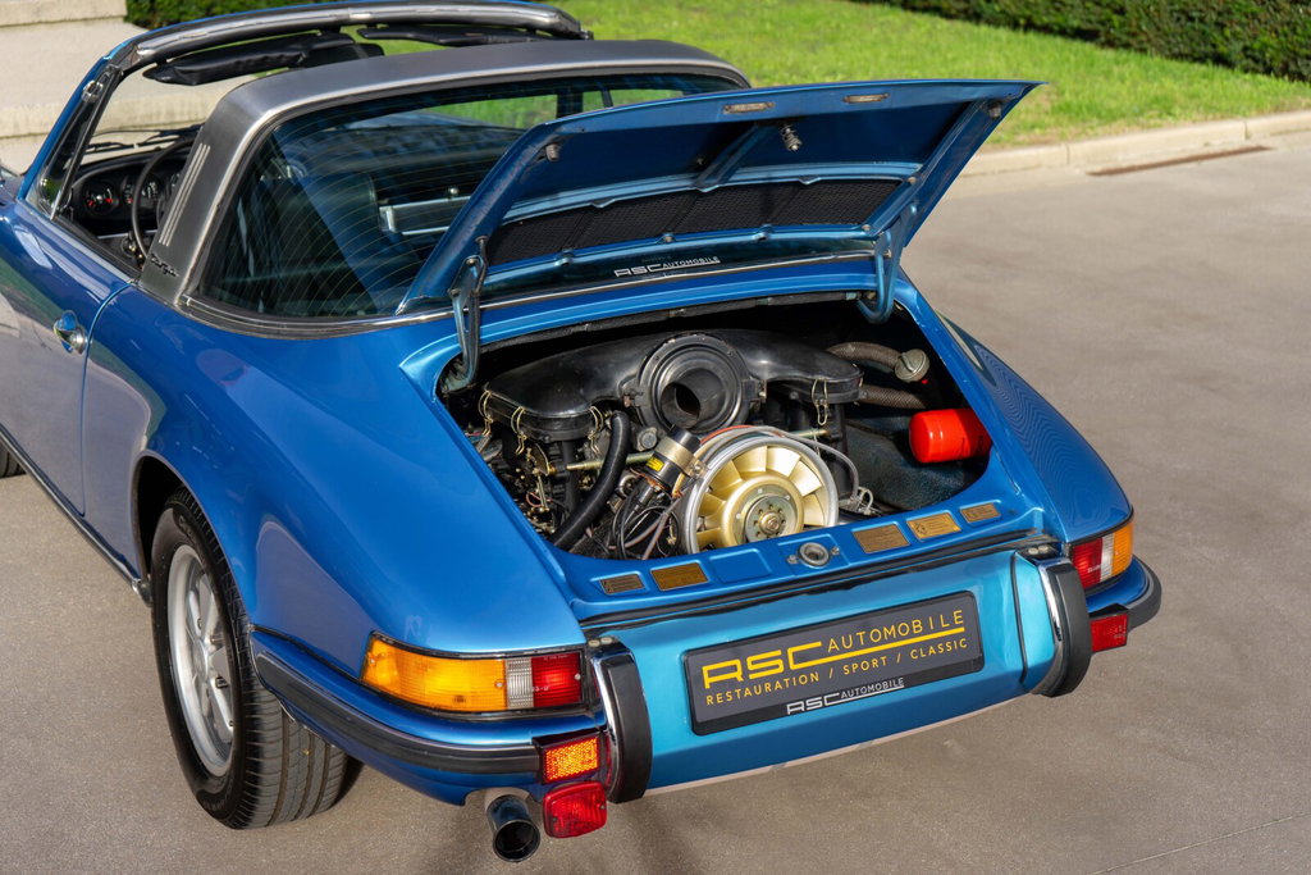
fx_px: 2149
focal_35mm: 59
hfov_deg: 33.9
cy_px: 438
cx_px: 656
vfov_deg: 23.0
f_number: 5
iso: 80
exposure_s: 1/100
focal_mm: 59
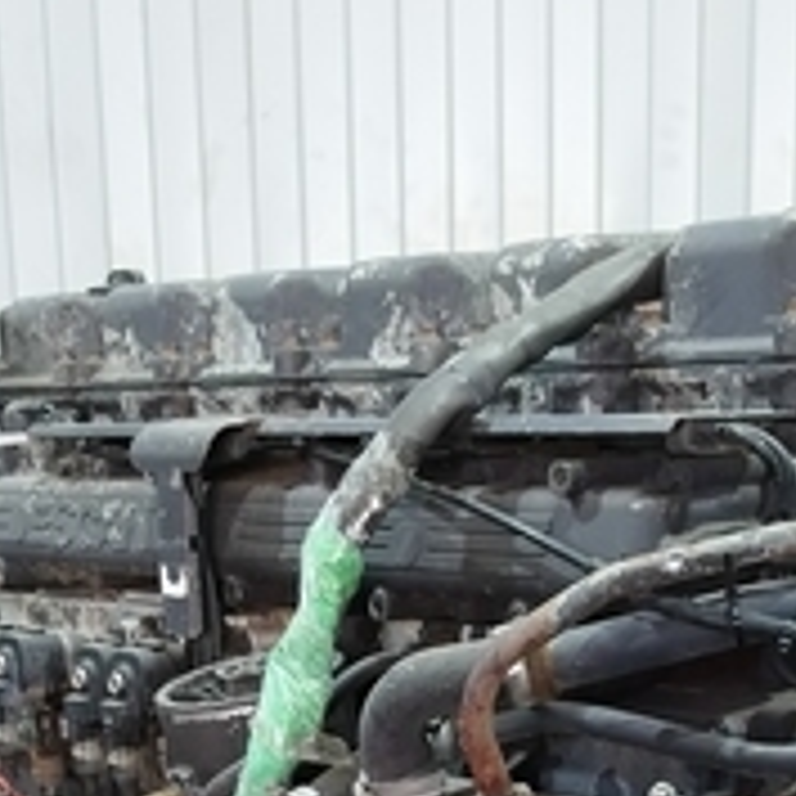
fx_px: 2159
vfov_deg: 19.4
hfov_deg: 20.7
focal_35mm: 83
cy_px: 1021
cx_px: 607
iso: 1135
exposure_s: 1/100
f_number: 1.8
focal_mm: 6.24
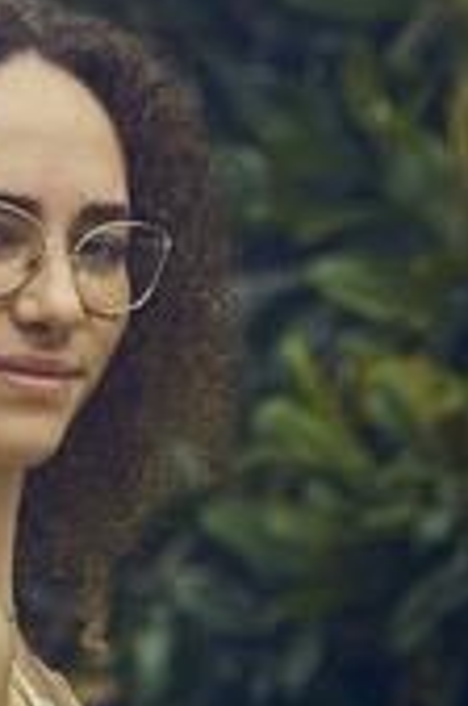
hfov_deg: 5.6
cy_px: 405
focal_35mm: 242
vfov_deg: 8.5
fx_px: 4738
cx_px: 44
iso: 500
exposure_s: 1/3200
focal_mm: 68
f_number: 2.8
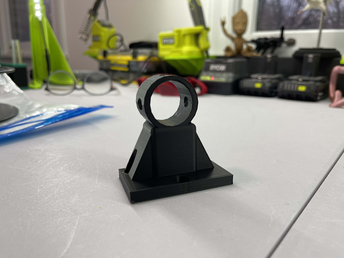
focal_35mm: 26
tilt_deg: -15.5
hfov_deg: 67.3
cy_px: 129
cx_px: 172
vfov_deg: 53.1
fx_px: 258
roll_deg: -1.0
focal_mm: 5.1
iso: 125
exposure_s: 1/120
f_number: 1.6
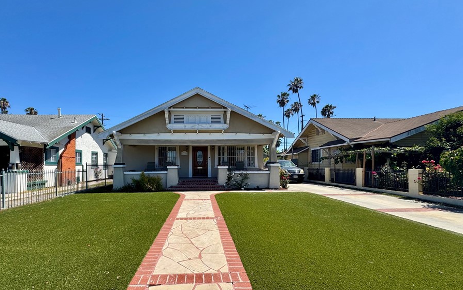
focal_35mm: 17
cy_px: 165
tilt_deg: -0.4
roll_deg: +0.2
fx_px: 215
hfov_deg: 94.0
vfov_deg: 67.7
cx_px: 206
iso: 40
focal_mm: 2.22
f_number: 2.2
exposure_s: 1/1748
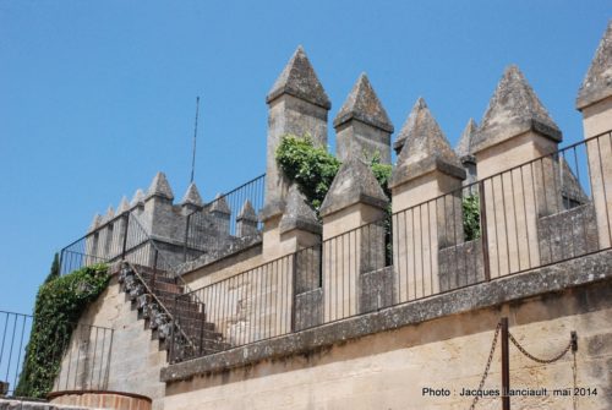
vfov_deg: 29.0
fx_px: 792
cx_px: 306
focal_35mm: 46
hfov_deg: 42.3
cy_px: 205
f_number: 16
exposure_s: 1/1000
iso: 1600
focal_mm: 31
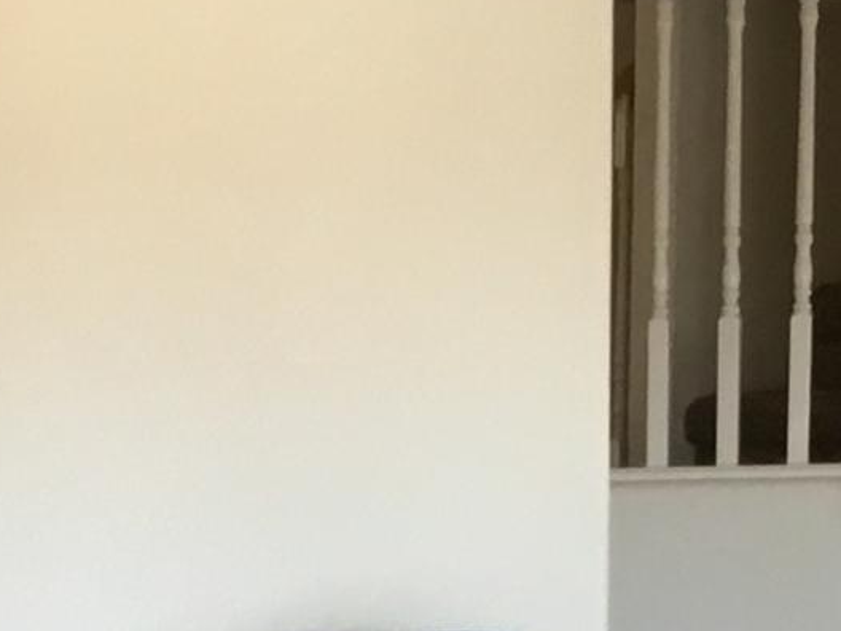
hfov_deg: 11.1
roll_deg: +2.4
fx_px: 4276
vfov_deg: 8.1
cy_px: 1214
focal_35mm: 176
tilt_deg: -12.0
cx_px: -30
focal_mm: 3.3
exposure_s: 1/40
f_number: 2.4
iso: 25
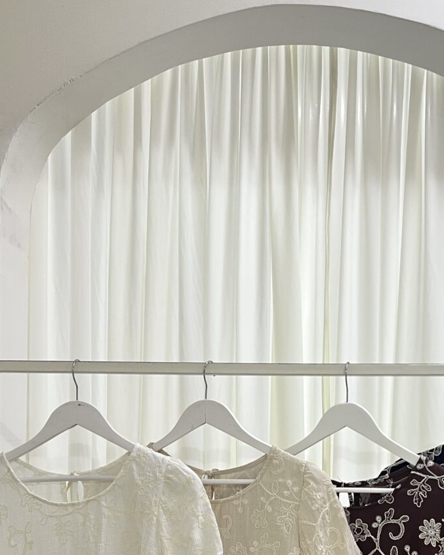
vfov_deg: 36.8
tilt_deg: -0.9
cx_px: 302
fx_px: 788
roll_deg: -0.1
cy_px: 476
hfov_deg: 31.2
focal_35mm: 48
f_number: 1.5
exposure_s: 1/50
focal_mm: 5.7
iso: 125
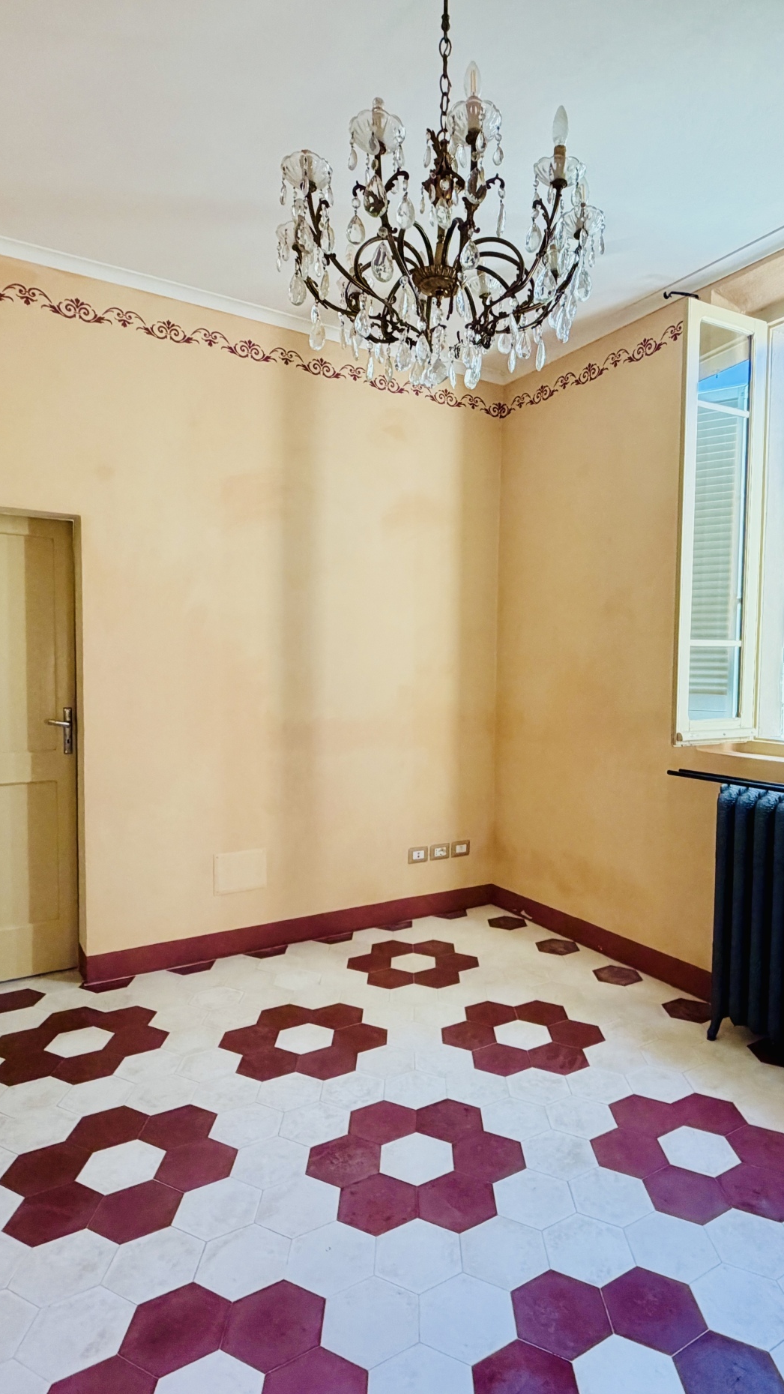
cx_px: 458
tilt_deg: -3.7
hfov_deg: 53.3
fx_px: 776
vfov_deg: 83.8
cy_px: 707
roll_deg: -1.2
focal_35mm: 21
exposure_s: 1/60
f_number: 2.2
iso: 400
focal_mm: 2.22
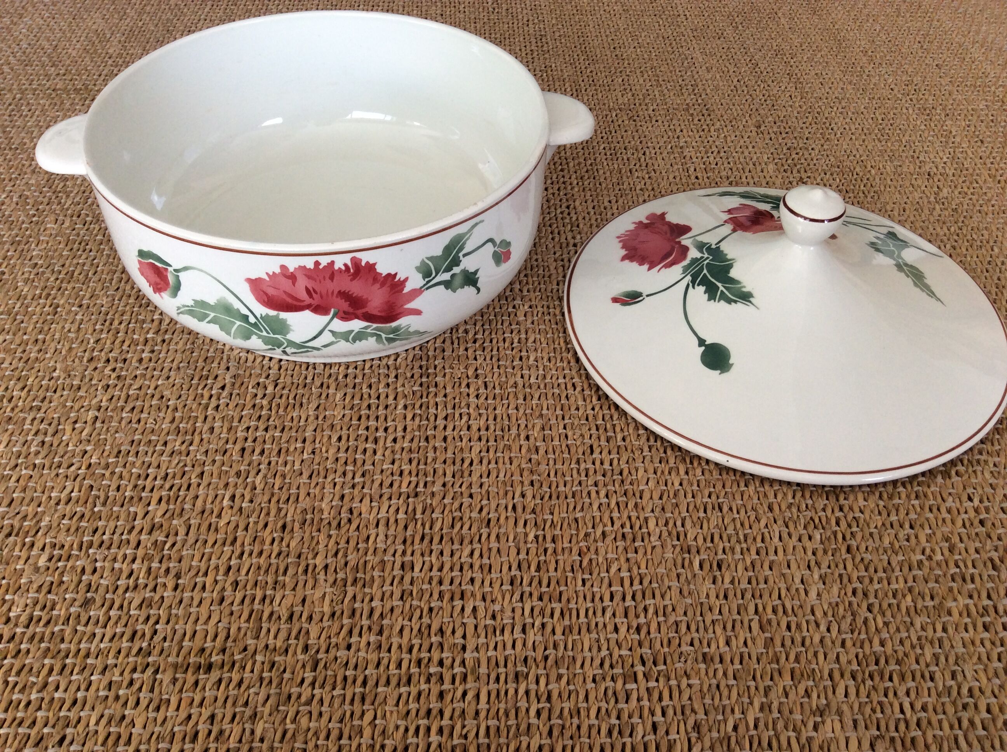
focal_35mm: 32
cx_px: 504
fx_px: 930
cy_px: 376
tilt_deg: -45.1
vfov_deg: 44.1
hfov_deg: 56.9
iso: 64
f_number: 2.4
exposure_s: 1/100
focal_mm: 3.3
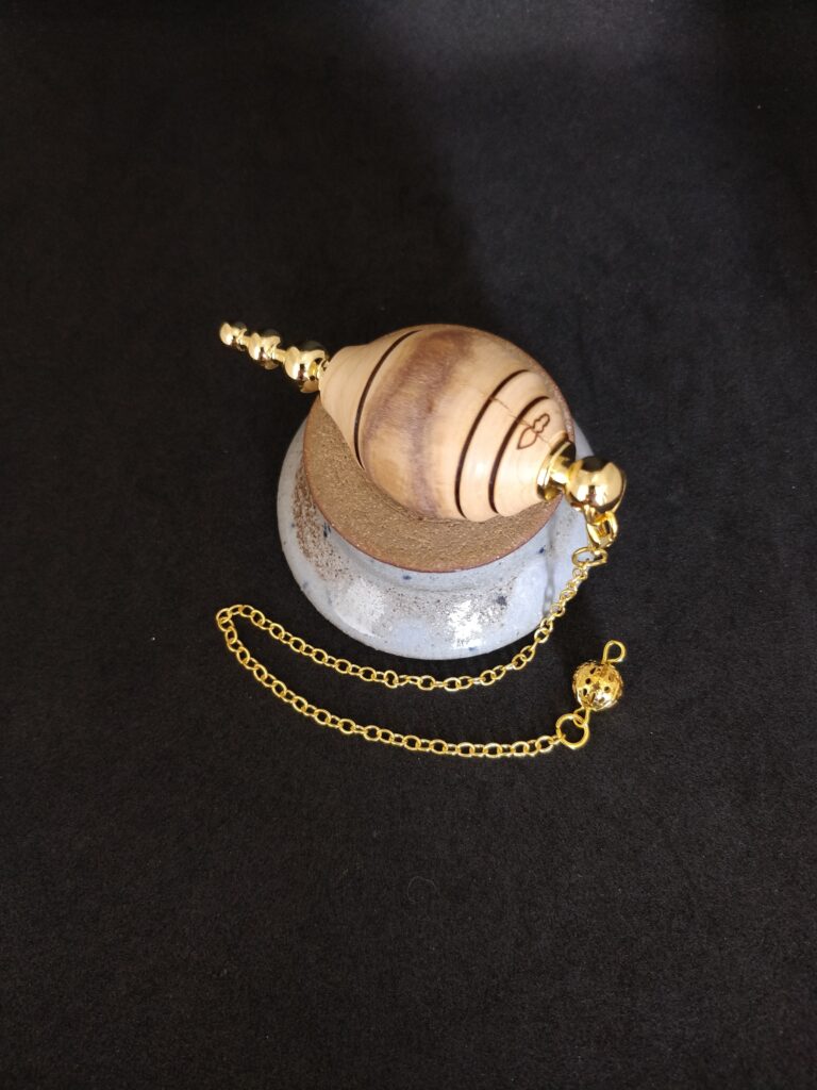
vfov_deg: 71.6
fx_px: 755
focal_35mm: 24
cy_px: 545
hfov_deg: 56.8
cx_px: 408
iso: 1250
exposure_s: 1/33
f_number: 1.7
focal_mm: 4.1
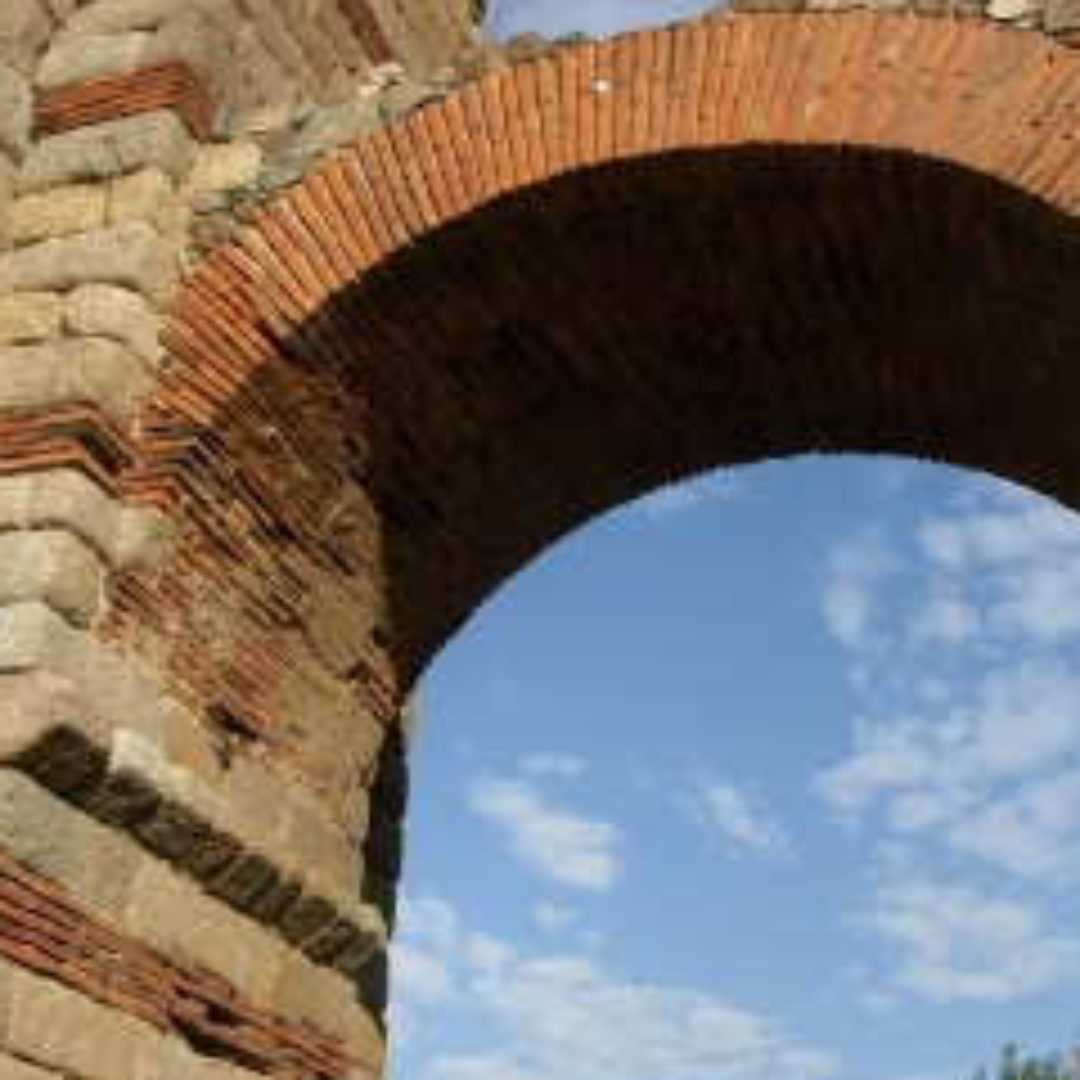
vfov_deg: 34.7
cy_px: 587
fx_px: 1730
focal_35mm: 49
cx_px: 657
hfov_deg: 34.5
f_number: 4.9
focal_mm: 6.3
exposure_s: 1/512
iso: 79
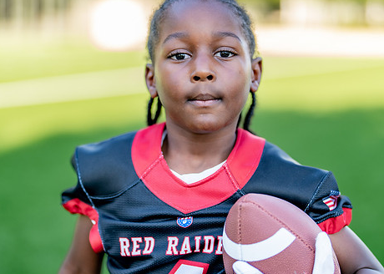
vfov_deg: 18.8
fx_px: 828
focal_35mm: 76
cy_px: 112
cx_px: 185
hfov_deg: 26.1
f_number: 1.2
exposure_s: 1/800
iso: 100
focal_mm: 50
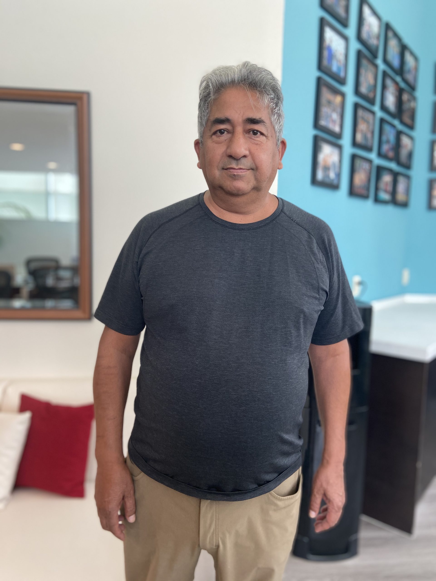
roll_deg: -1.3
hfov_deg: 53.1
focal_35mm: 26
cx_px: 218
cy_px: 290
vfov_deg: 67.3
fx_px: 437
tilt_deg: -6.6
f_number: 1.8
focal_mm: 4.25
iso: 125
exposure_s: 1/60
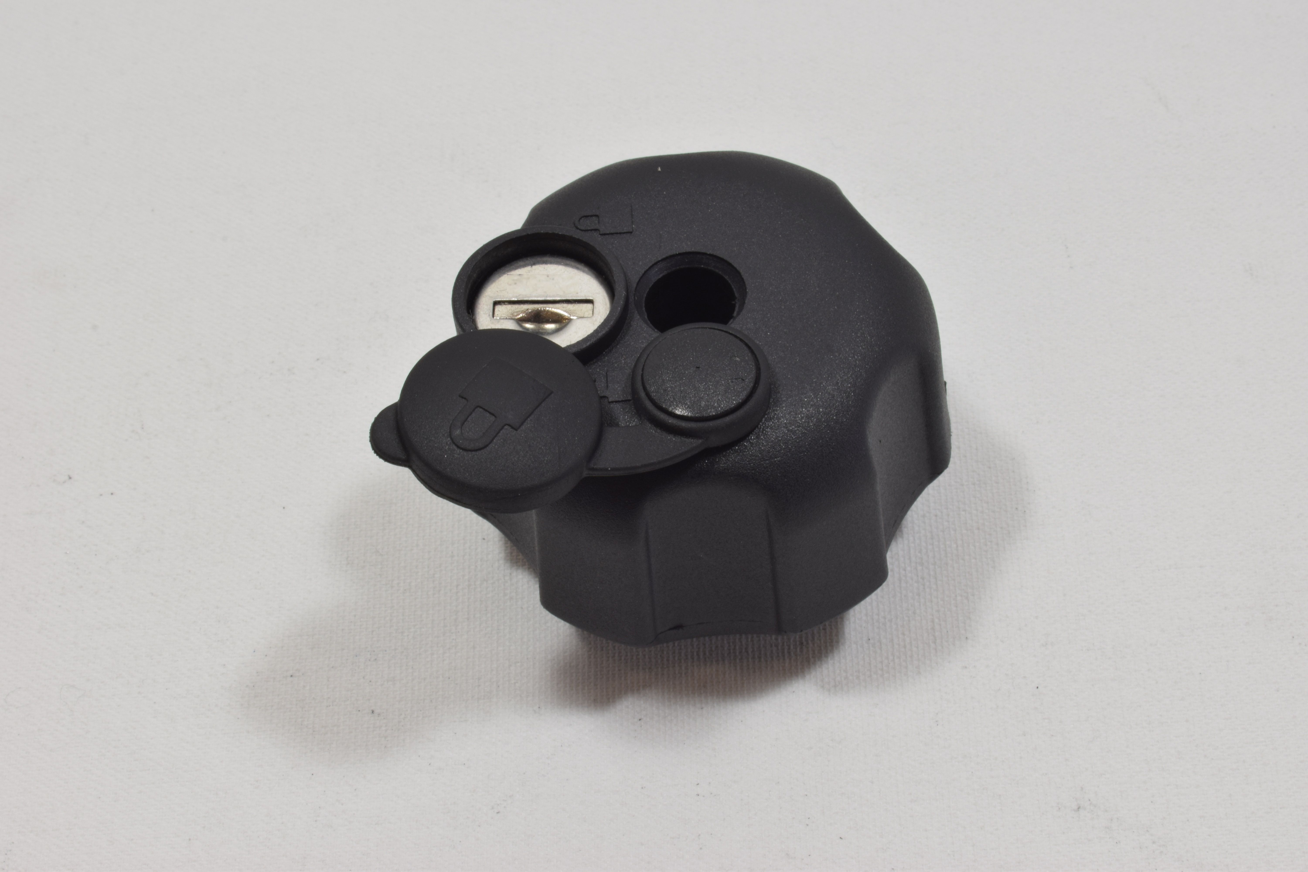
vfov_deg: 17.5
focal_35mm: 78
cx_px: 654
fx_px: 2834
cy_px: 436
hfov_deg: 26.0
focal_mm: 52
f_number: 32
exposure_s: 1
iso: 125
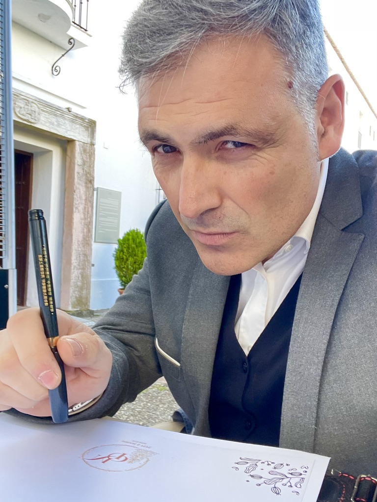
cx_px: 188
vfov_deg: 60.0
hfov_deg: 46.8
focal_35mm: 30
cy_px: 251
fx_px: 436
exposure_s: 1/96
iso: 100
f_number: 2.2
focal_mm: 2.71
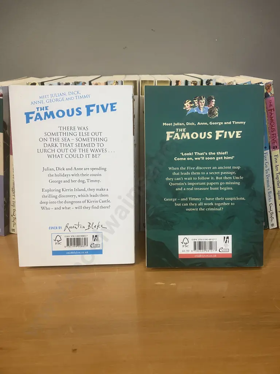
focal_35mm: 28
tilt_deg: -19.9
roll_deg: +1.8
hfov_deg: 49.7
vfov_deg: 63.4
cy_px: 187
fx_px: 302
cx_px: 140
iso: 125
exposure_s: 1/50
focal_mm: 3.99
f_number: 1.8
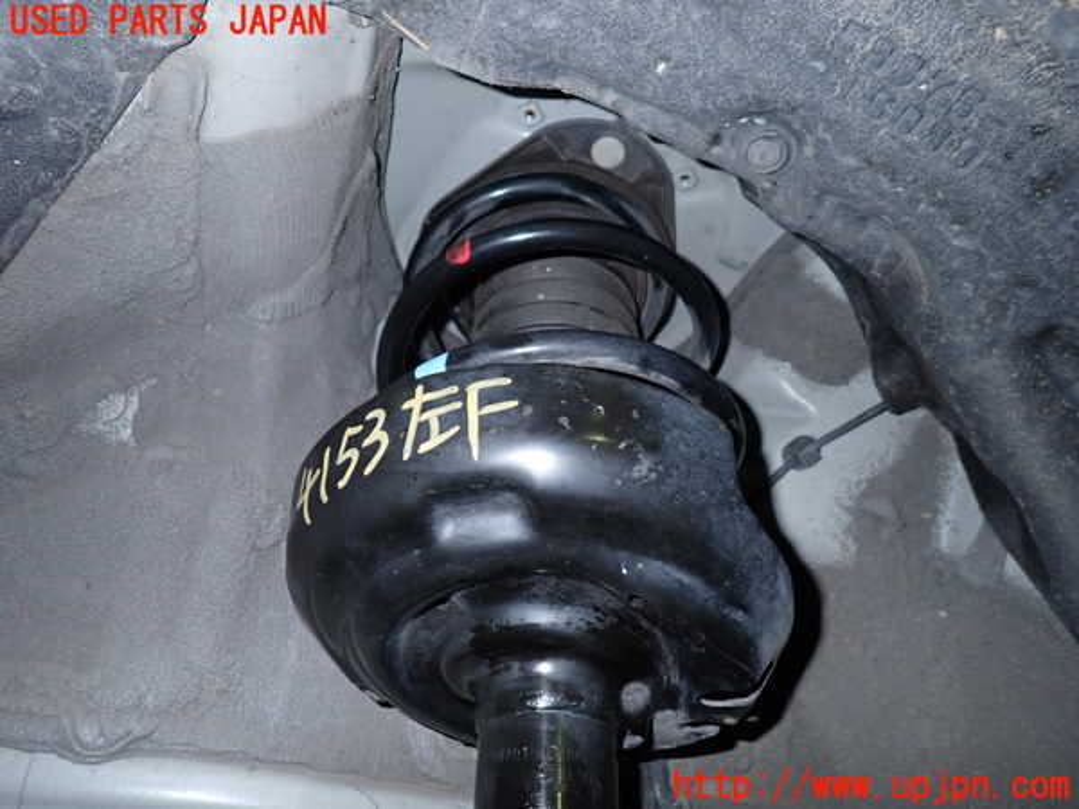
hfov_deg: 69.4
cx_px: 540
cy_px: 404
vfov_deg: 54.9
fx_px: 779
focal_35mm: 25
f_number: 5.6
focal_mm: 4.5
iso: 250
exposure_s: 1/30
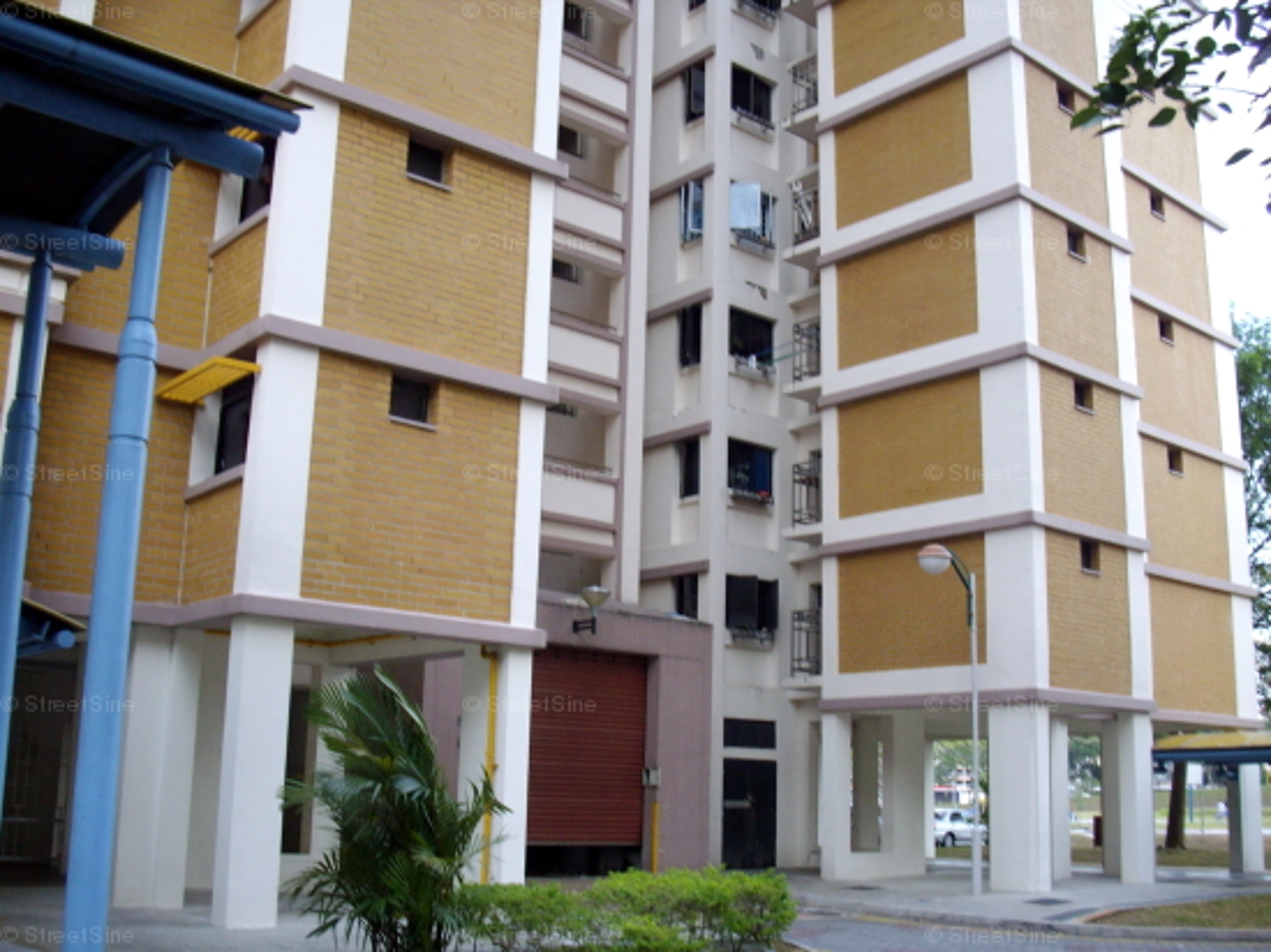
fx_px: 1358
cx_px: 636
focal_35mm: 37
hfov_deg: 50.2
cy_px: 476
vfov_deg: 38.6
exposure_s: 1/125
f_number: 2.8
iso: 160
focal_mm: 6.2
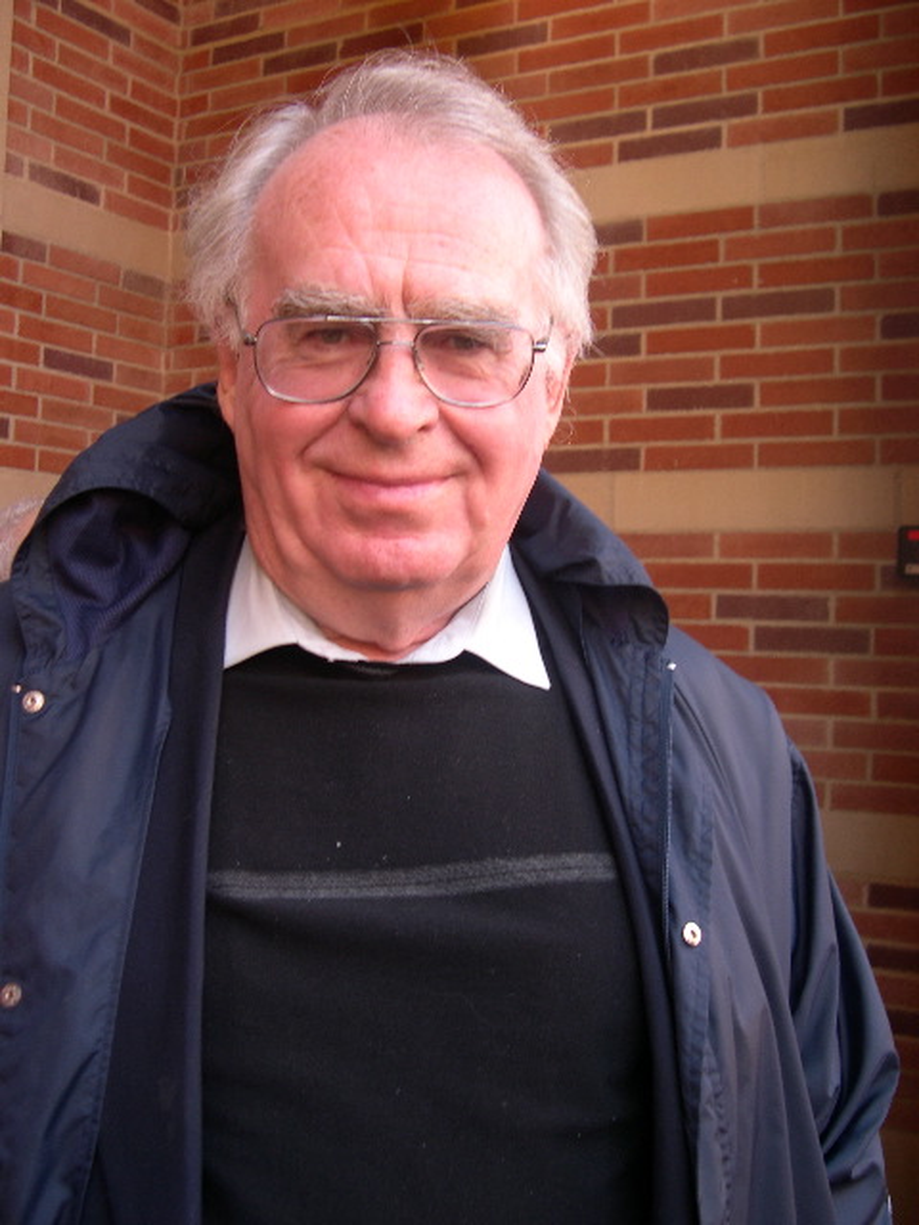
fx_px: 1345
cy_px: 612
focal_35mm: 38
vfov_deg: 49.0
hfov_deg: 37.7
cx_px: 460
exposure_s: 1/46.1
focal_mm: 8
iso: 100
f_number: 2.8
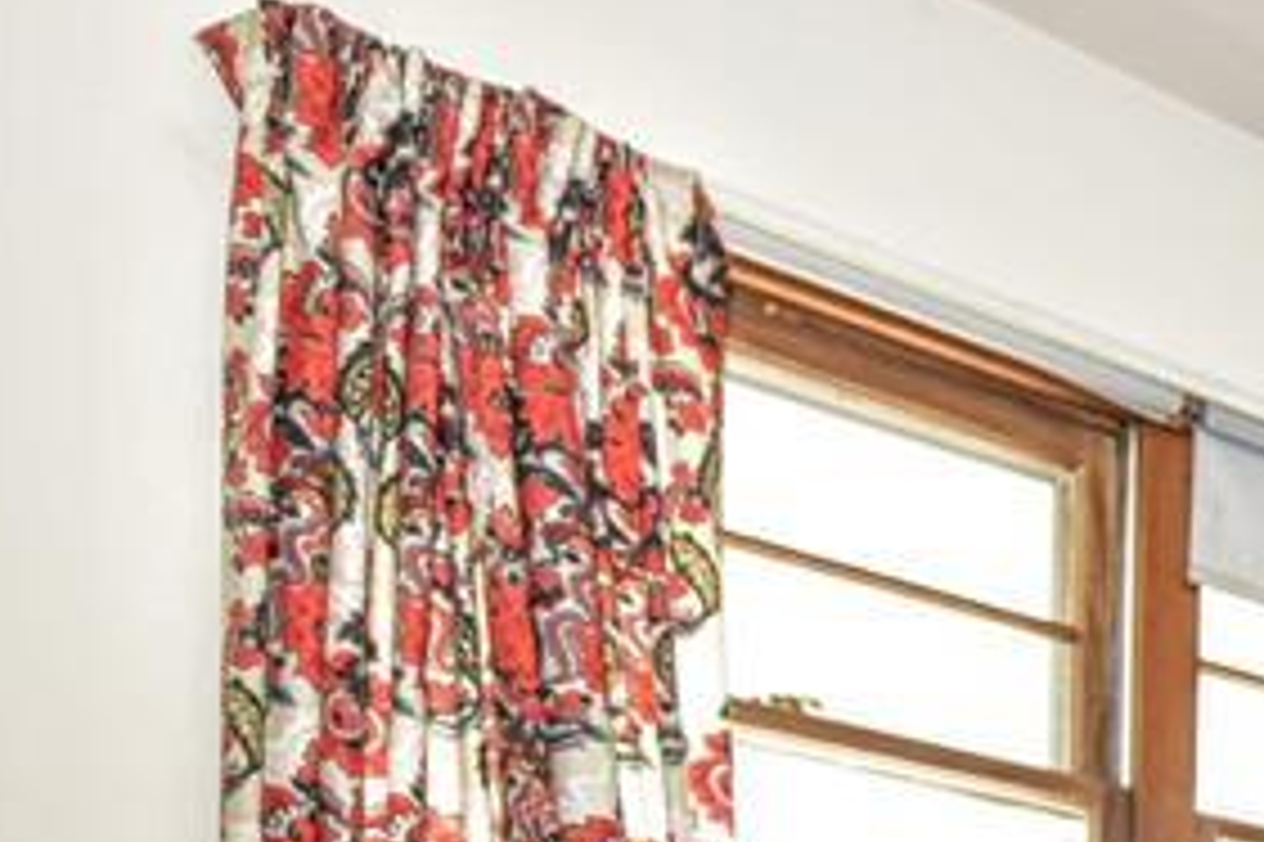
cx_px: 1948
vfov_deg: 18.6
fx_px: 2176
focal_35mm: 62
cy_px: 1367
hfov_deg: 24.4
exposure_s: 1/60
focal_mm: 17
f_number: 2.8
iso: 1100
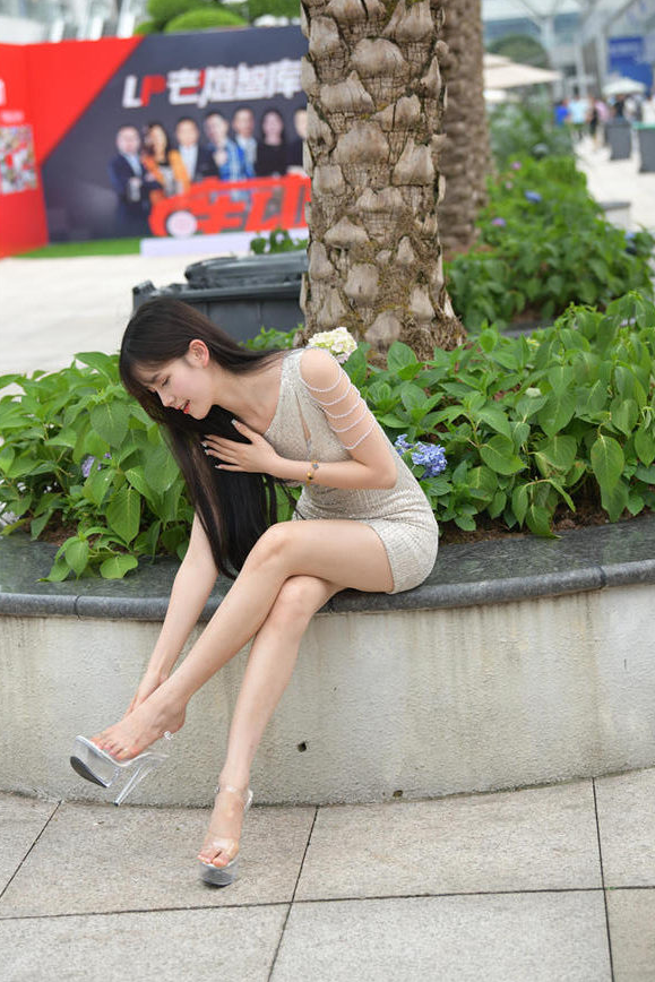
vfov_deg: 24.2
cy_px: 483
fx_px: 2291
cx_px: 330
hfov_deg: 16.3
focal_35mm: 84
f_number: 4
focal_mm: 82
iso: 500
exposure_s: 1/640
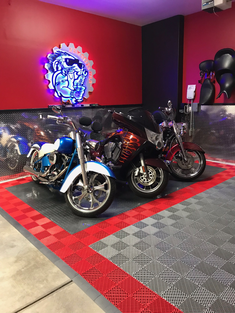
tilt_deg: -11.4
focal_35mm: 28
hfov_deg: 49.7
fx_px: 253
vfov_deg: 63.4
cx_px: 118
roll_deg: +1.1
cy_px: 156
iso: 100
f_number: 1.8
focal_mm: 3.99
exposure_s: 1/11
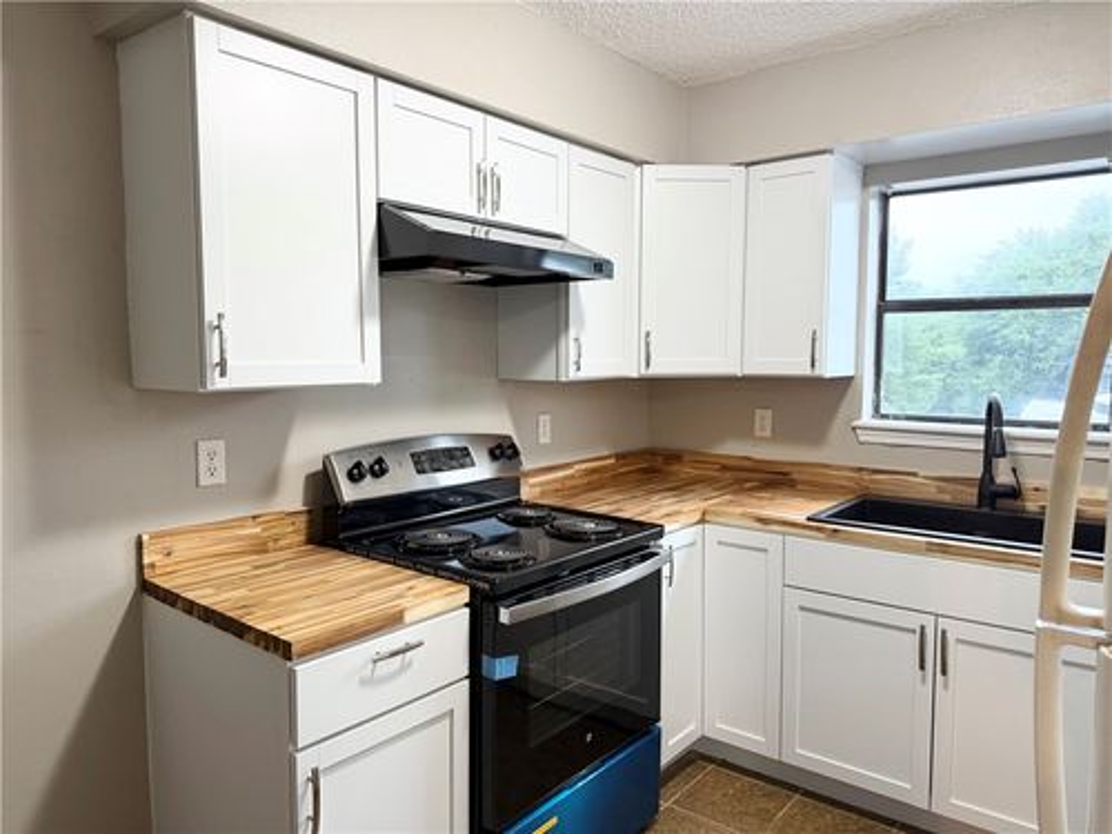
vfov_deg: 56.8
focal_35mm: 24
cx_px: 556
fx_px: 771
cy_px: 417
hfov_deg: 71.6
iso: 200
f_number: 1.78
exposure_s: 1/60
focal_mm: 6.76
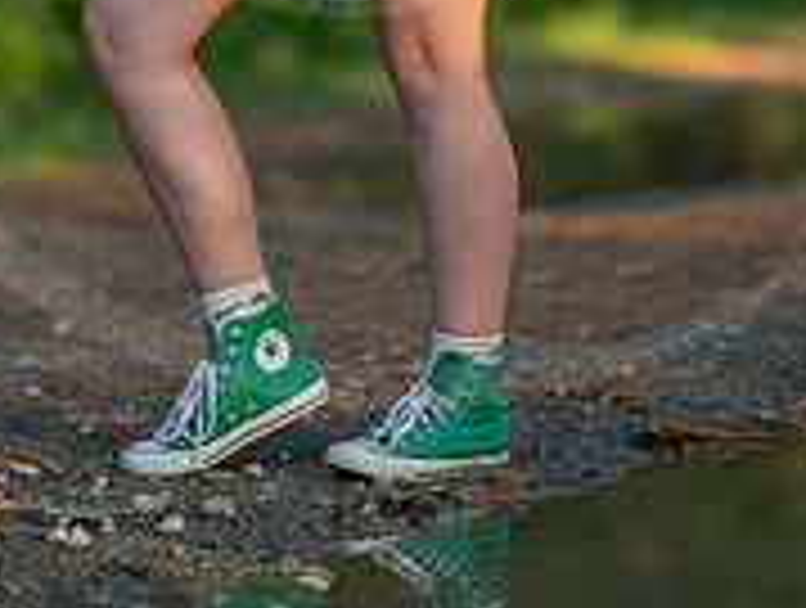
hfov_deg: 9.6
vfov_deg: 7.2
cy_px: -176
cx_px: 356
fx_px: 4783
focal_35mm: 205
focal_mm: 85
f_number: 1.2
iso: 160
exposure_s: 1/1000
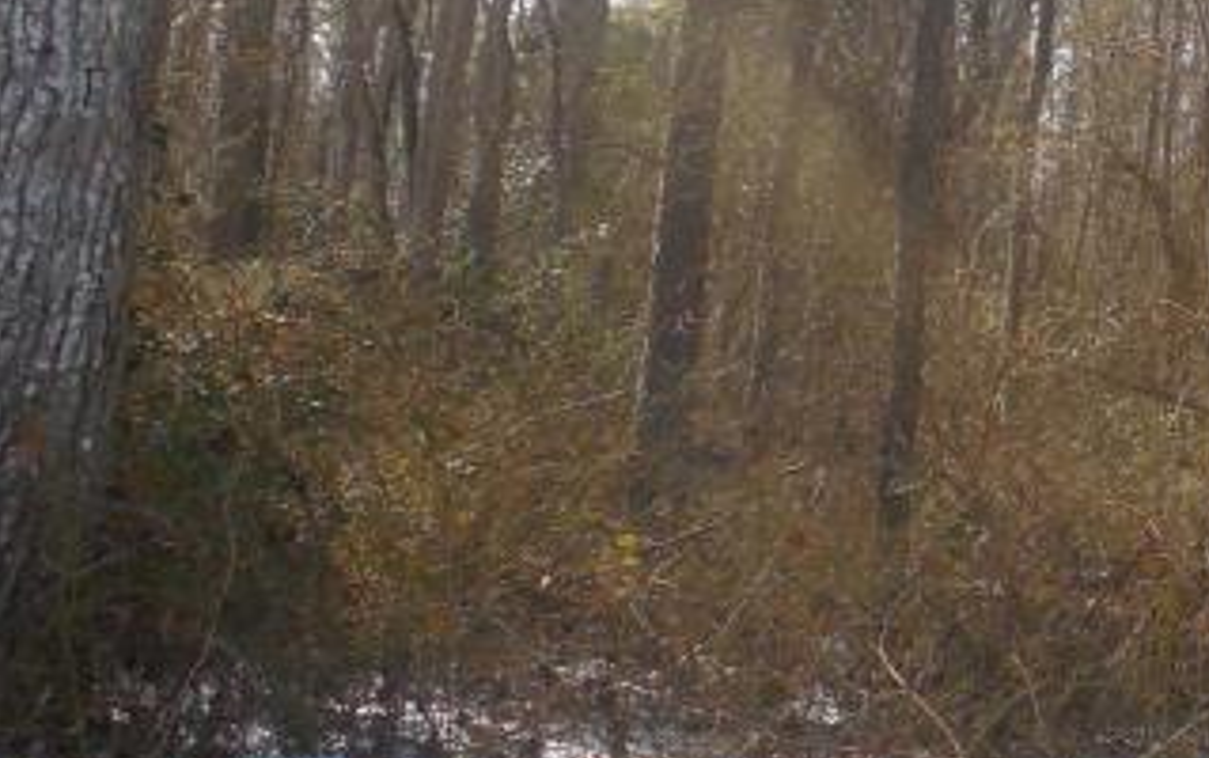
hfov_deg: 20.8
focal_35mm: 85
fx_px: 2803
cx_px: 1804
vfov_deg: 15.3
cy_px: 148
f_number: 3.3
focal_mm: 4.5
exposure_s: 1/500
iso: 125
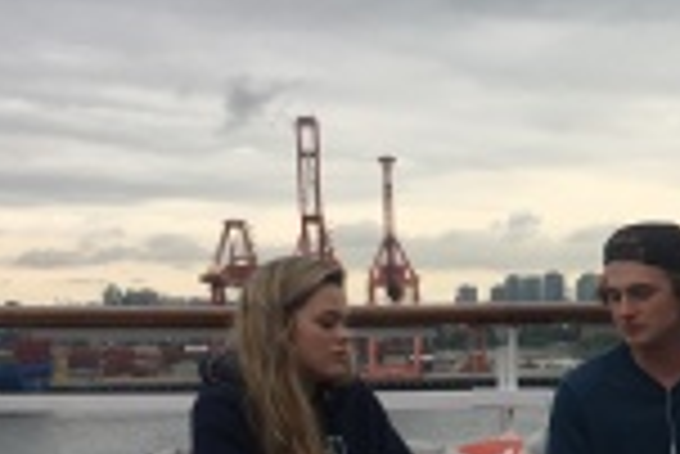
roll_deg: +0.6
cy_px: 432
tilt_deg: -5.6
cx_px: 662
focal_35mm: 73
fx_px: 1380
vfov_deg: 18.3
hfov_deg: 26.4
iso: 25
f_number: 2.2
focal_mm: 4.15
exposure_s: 1/490
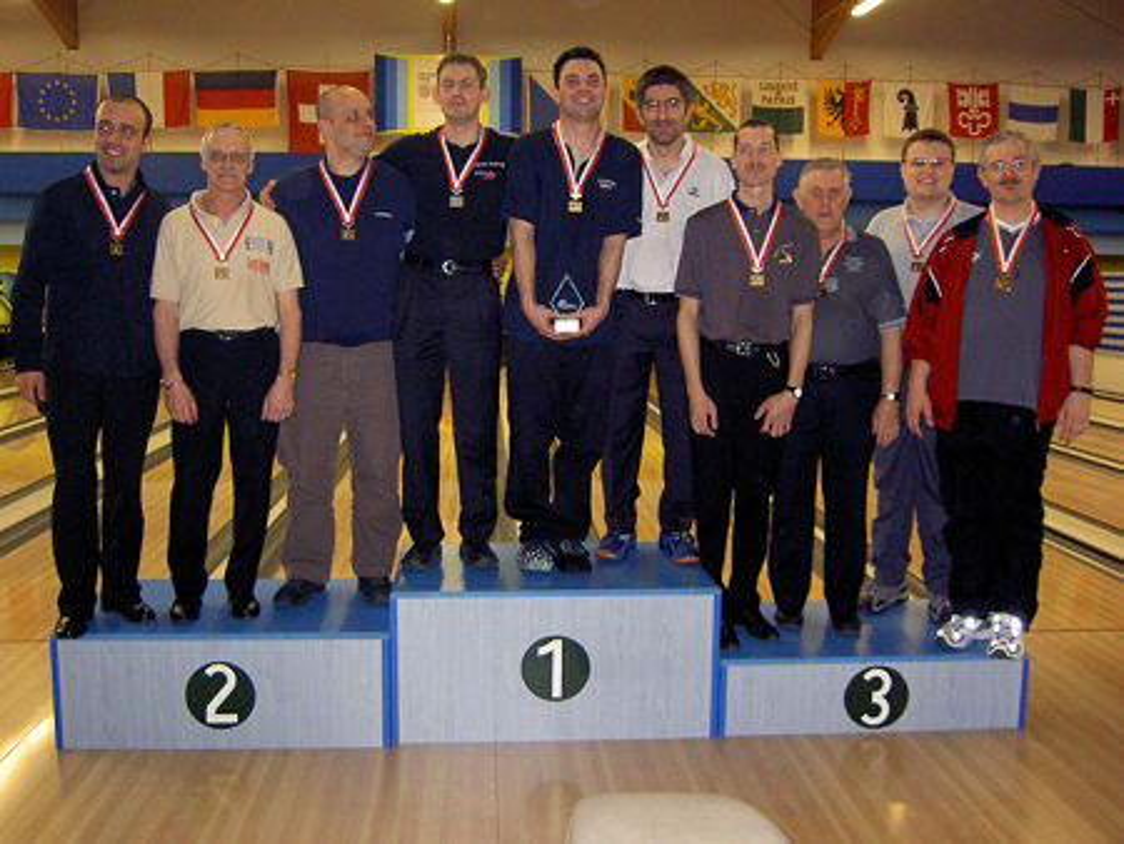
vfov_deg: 41.8
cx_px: 562
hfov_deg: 53.9
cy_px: 422
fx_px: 1105
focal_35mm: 34
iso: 200
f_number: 2.8
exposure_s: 1/60
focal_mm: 5.6
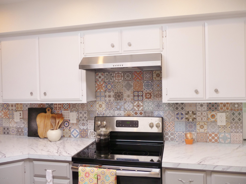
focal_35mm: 28
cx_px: 123
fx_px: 199
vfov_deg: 49.7
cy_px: 92
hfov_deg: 63.4
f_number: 3.3
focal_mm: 4.7
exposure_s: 1/30
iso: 100
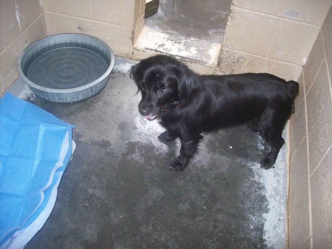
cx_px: 166
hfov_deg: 51.4
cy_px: 124
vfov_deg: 39.6
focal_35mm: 36
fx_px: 345
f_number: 2.7
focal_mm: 6
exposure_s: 1/64
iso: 200
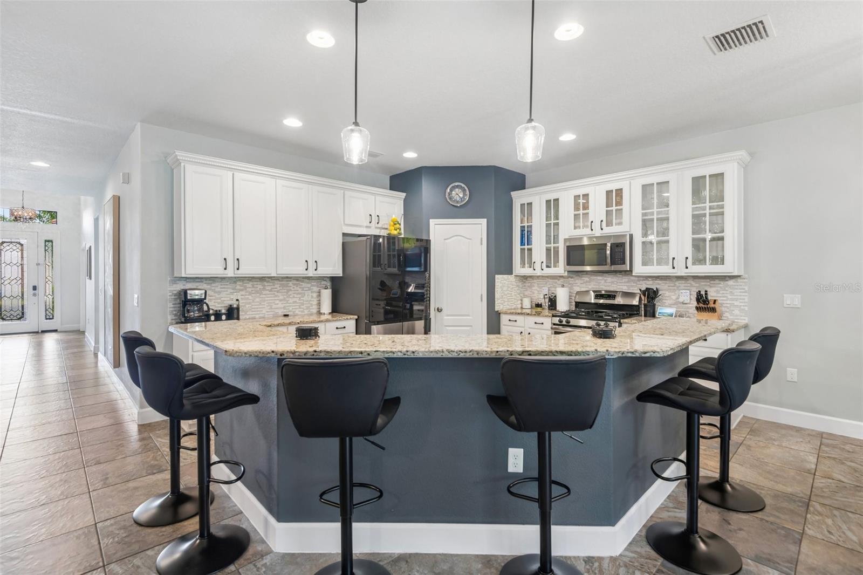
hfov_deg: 96.7
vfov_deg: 73.7
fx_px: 383
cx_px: 432
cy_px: 288
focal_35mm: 16
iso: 400
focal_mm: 16
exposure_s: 1/6
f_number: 8
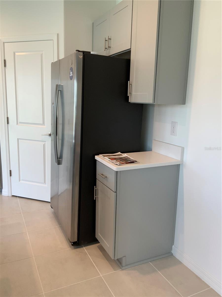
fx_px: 248
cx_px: 111
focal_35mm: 29
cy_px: 148
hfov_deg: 48.2
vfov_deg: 61.7
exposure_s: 1/60
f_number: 1.8
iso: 50
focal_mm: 3
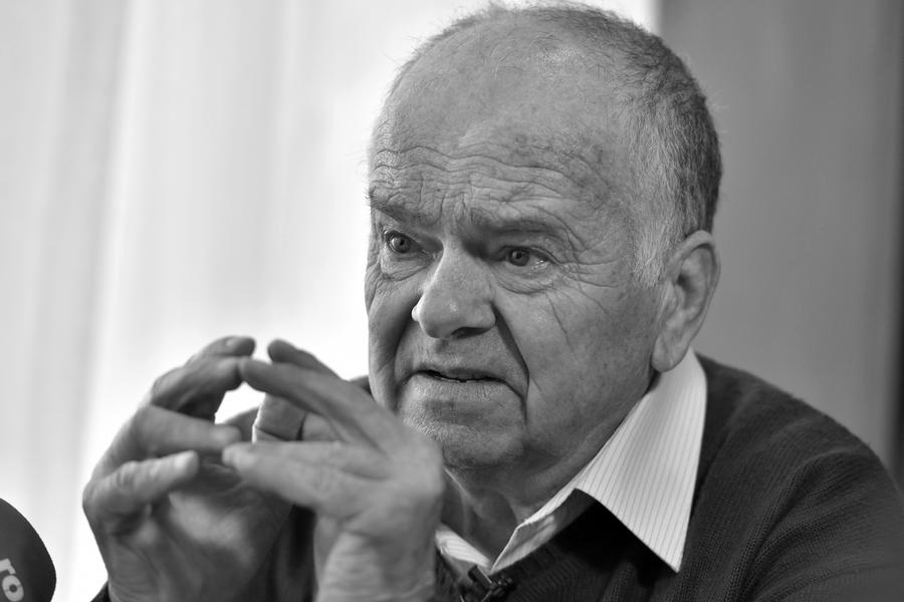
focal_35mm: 175
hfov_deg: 11.7
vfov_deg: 7.8
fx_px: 4394
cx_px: 452
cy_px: 301
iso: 800
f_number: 4
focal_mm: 175
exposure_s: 1/320
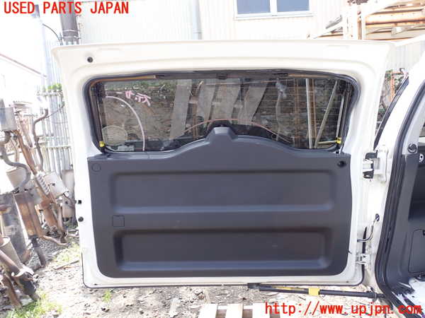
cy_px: 159
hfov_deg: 60.0
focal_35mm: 30
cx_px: 212
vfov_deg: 46.8
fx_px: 368
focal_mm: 5.4
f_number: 3.2
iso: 100
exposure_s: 1/160
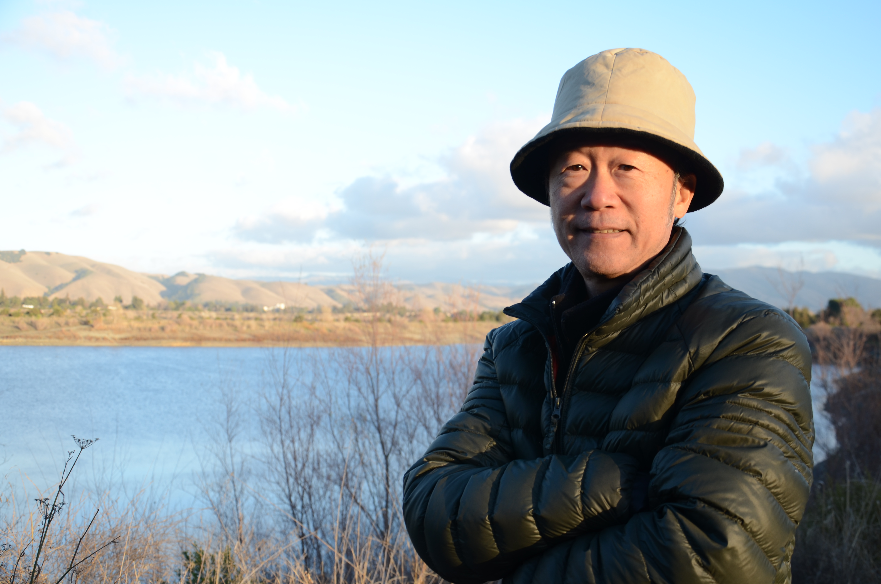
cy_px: 292
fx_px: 1099
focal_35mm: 45
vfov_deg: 29.7
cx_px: 440
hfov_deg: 43.7
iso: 100
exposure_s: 1/100
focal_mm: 30
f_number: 5
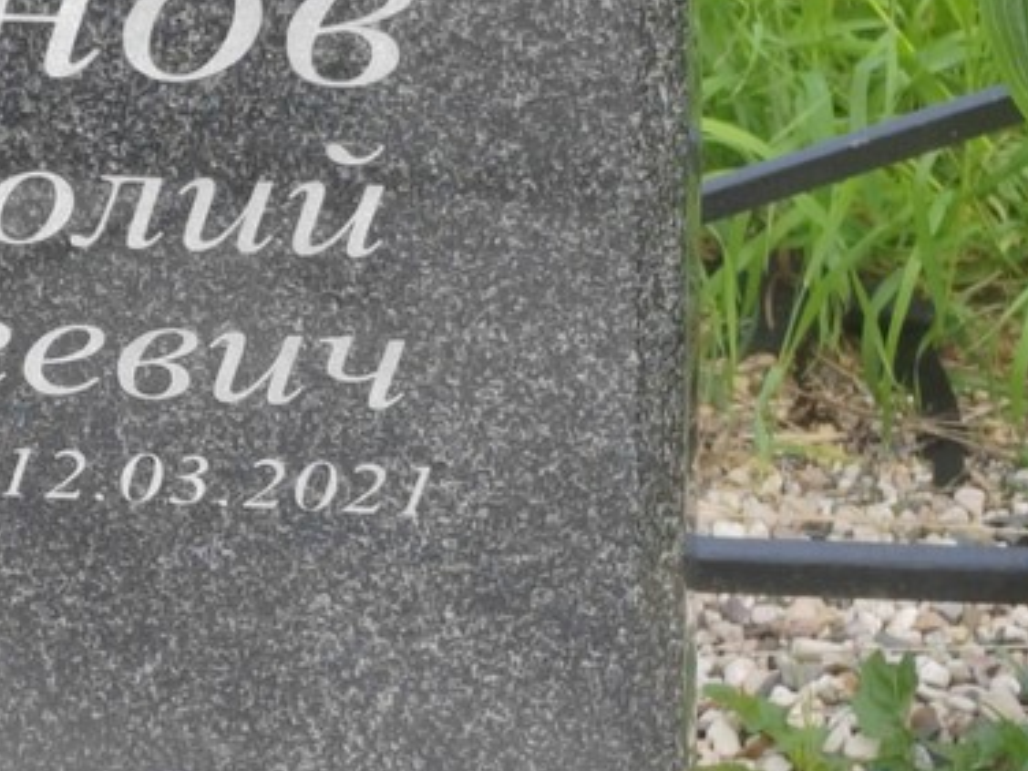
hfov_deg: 11.6
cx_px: 104
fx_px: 5049
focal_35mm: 170
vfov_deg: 8.7
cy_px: 391
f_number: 1.9
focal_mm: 5.52
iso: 100
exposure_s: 1/230
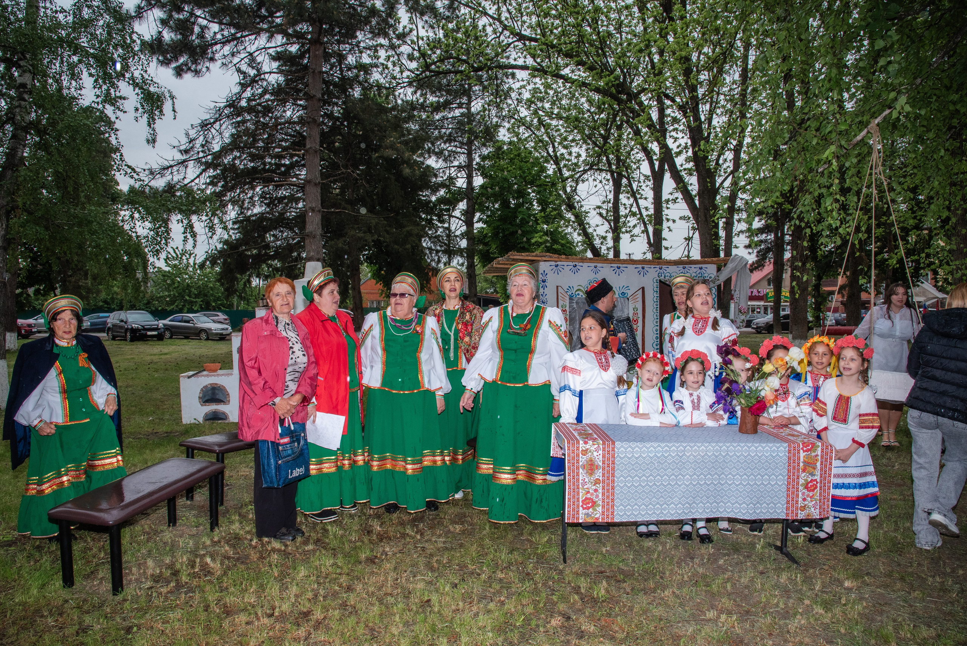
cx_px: 484
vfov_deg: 53.2
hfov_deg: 73.7
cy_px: 323
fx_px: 645
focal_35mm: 24
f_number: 13
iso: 640
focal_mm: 24
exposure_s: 1/160
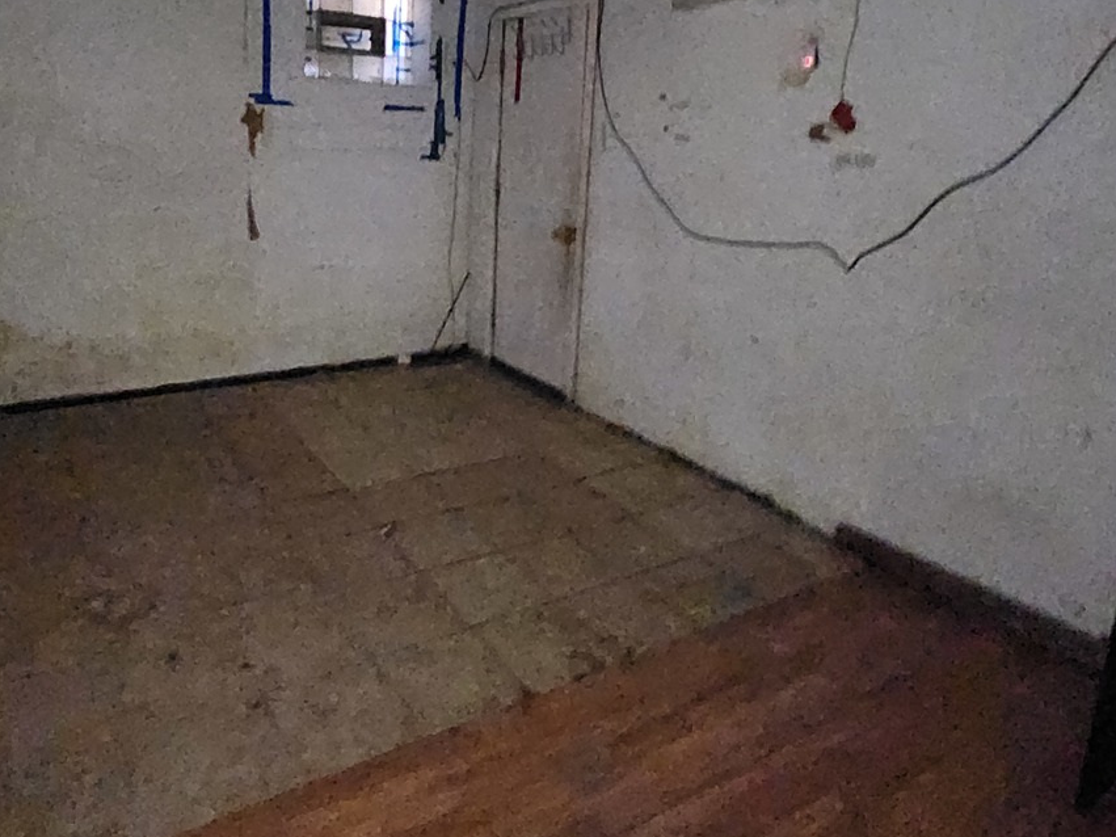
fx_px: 709
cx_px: 428
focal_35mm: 22
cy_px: 264
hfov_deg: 75.2
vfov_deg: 59.3
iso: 2500
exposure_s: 1/13.4
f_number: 2.2
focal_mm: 2.2
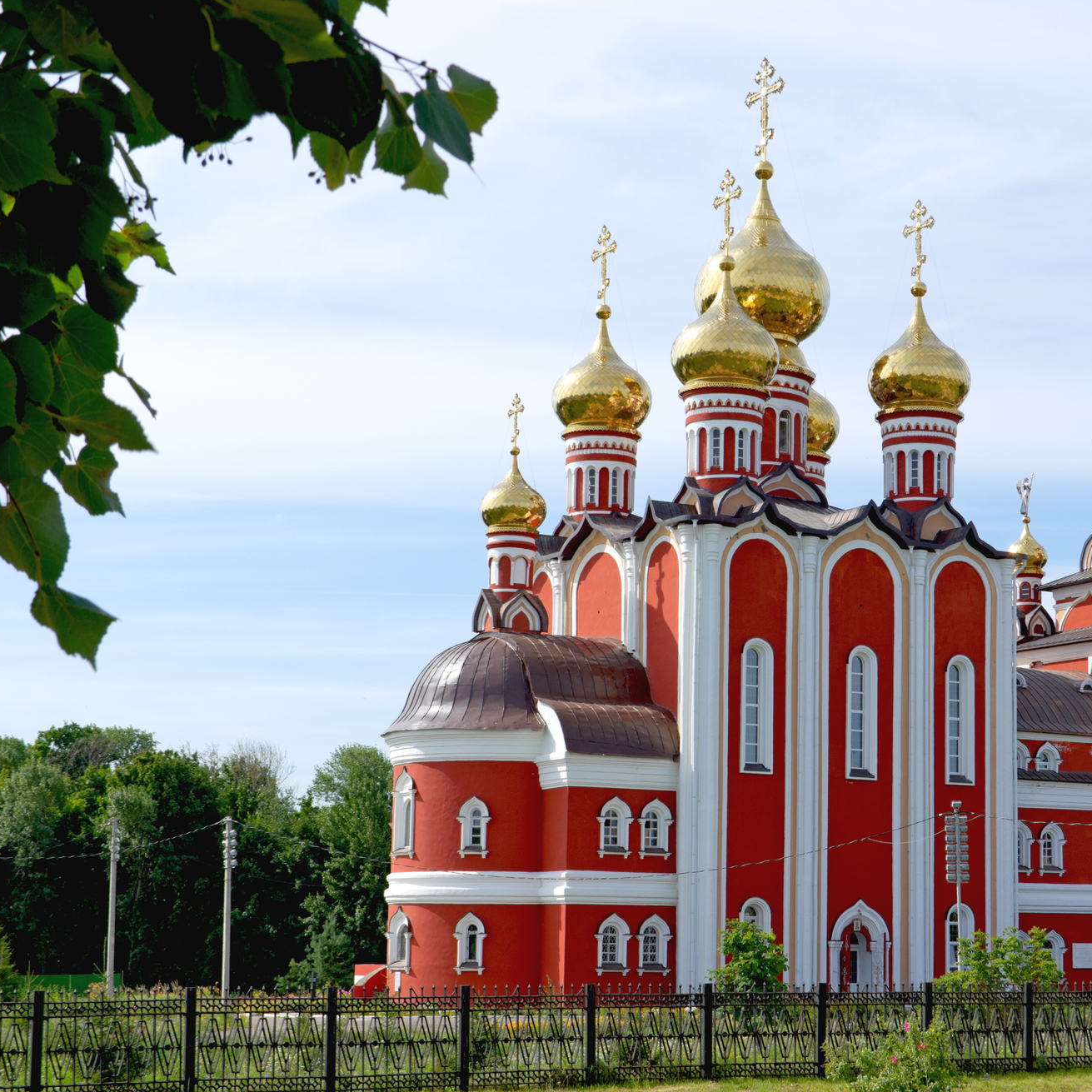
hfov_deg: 25.9
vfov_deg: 26.1
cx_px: 744
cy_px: 544
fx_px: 2356
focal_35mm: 66
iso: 100
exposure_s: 1/320
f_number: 8
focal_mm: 34
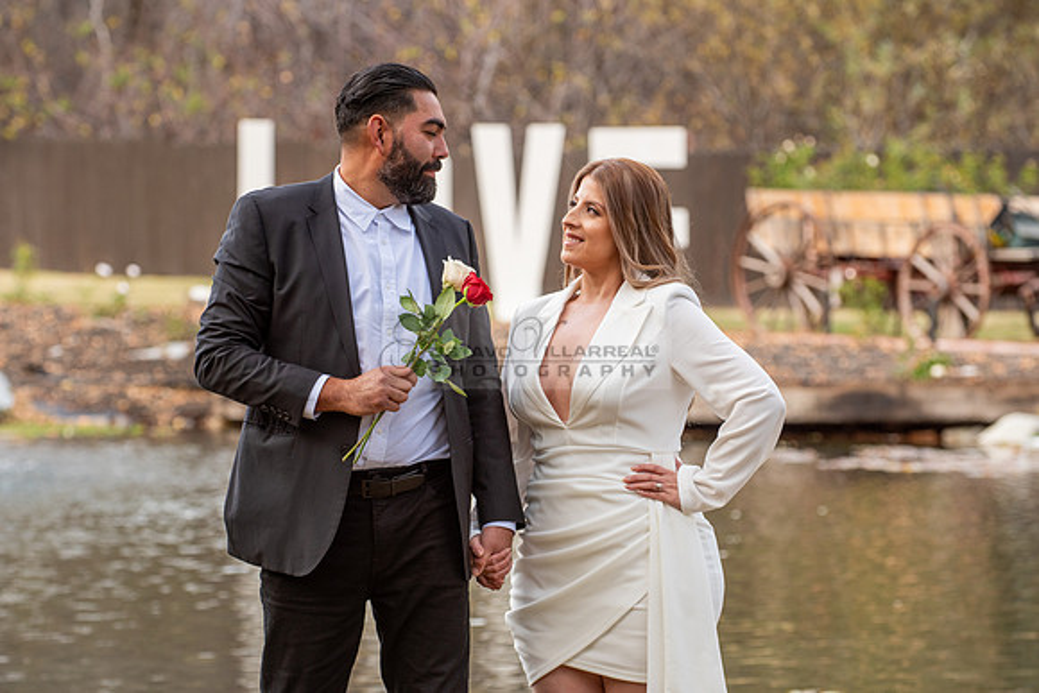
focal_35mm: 178
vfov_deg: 7.7
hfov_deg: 11.6
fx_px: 5124
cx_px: 450
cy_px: 379
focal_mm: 150
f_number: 4
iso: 250
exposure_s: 1/200
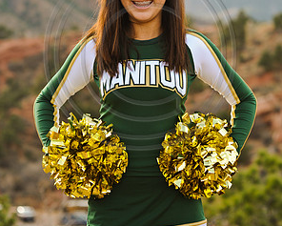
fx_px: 1010
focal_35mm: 121
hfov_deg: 15.9
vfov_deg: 12.7
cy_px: 53
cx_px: 141
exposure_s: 1/640
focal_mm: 85
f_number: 4
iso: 400
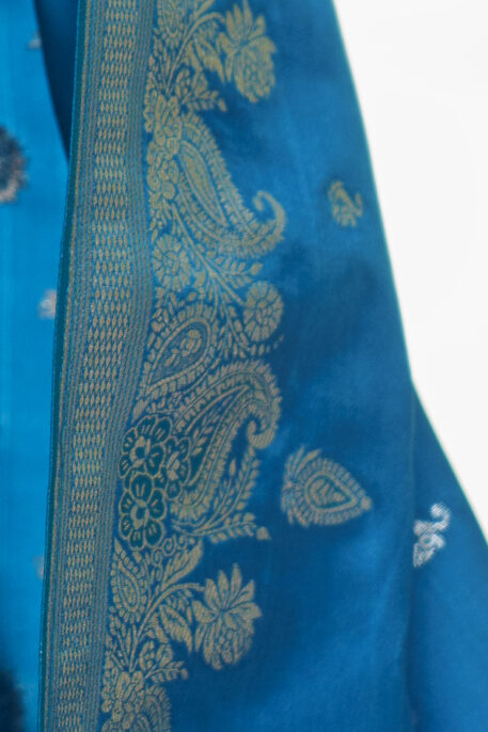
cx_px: -293
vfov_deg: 5.2
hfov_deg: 3.5
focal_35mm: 392
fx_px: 7974
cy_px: -332
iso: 640
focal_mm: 105
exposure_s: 1/500
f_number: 4
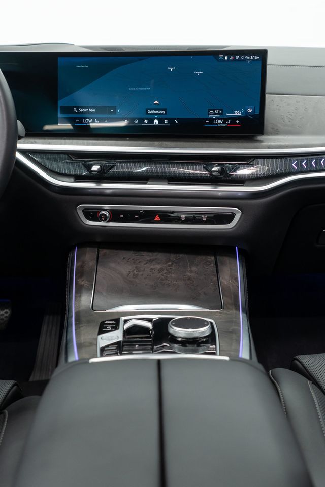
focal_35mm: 42
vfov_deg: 46.4
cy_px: 244
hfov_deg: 31.9
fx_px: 569
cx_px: 162
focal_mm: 28
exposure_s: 1/40
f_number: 3.2
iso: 640
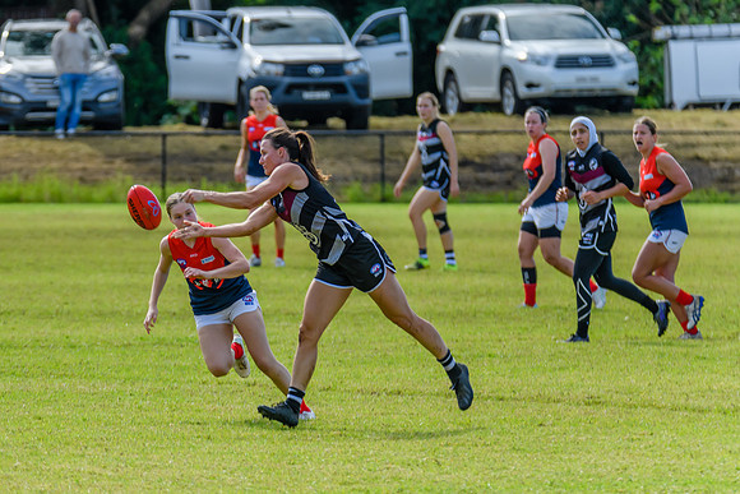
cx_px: 215
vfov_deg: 2.8
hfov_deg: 4.2
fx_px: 10111
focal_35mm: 492
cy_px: 263
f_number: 6.3
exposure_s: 1/1600
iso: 800
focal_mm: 320
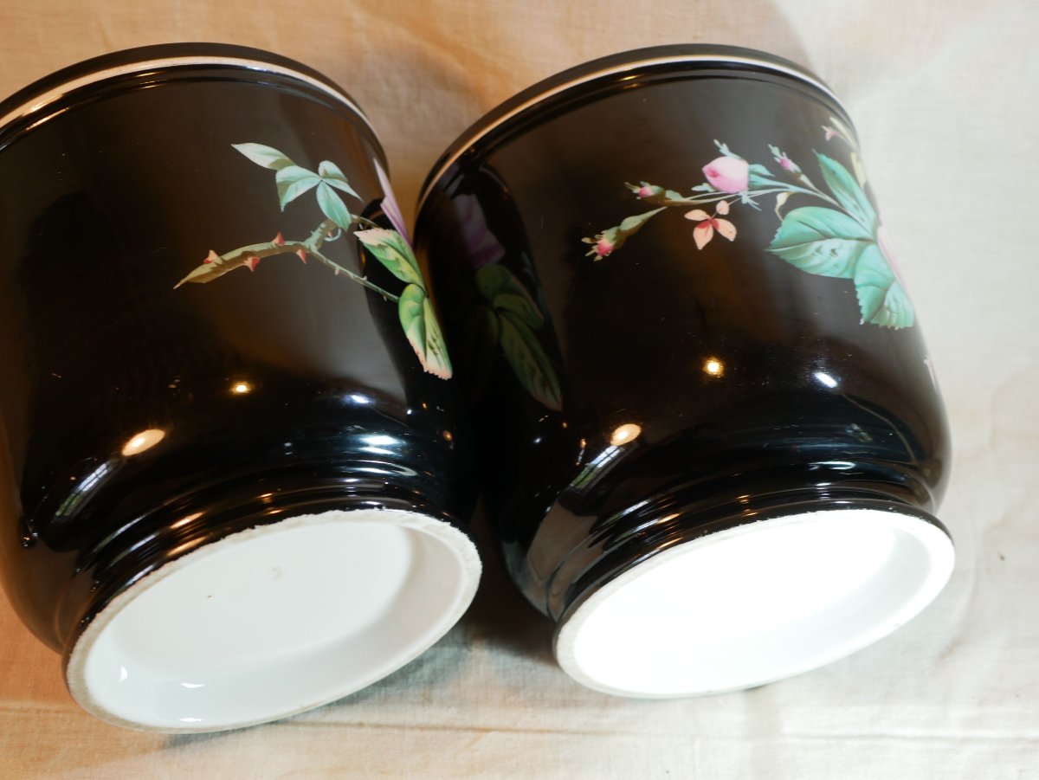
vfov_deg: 24.4
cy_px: 390
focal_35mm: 60
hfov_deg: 32.2
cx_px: 520
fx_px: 1802
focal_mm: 30
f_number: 3.5
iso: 200
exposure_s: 1/100
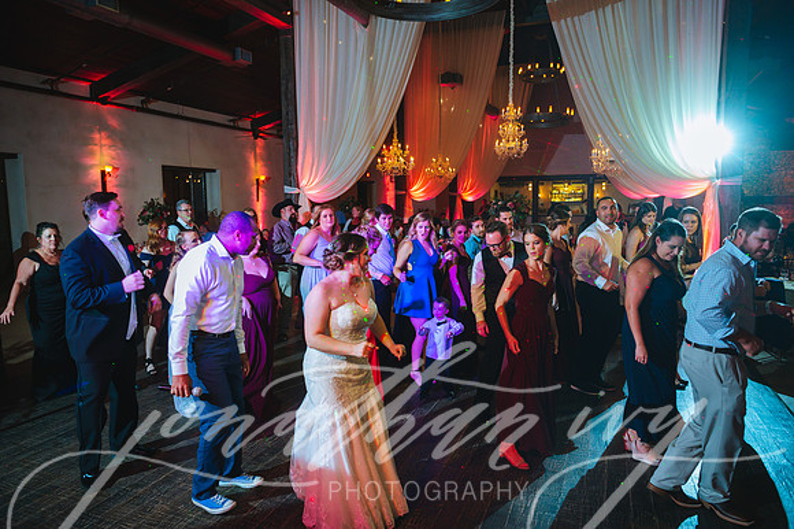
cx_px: 397
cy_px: 264
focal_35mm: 24
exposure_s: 1/100
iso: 1600
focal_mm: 24
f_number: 2.8
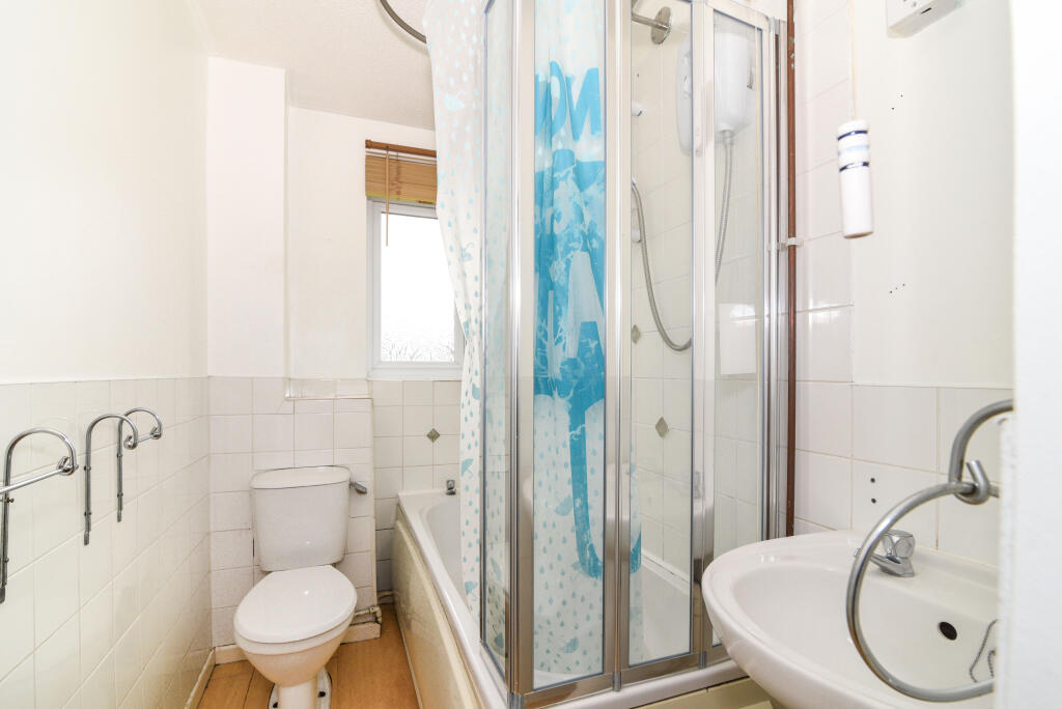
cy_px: 354
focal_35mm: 16
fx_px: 472
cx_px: 531
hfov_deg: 96.7
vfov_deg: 73.8
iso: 640
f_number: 6.3
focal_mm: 16
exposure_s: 1/60
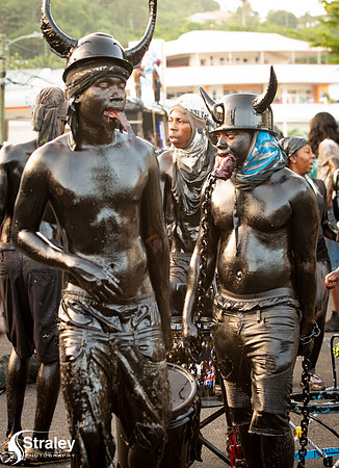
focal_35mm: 105
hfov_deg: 13.8
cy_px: 239
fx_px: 1405
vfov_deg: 18.9
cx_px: 164
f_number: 5
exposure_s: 1/200
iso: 1250
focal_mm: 70
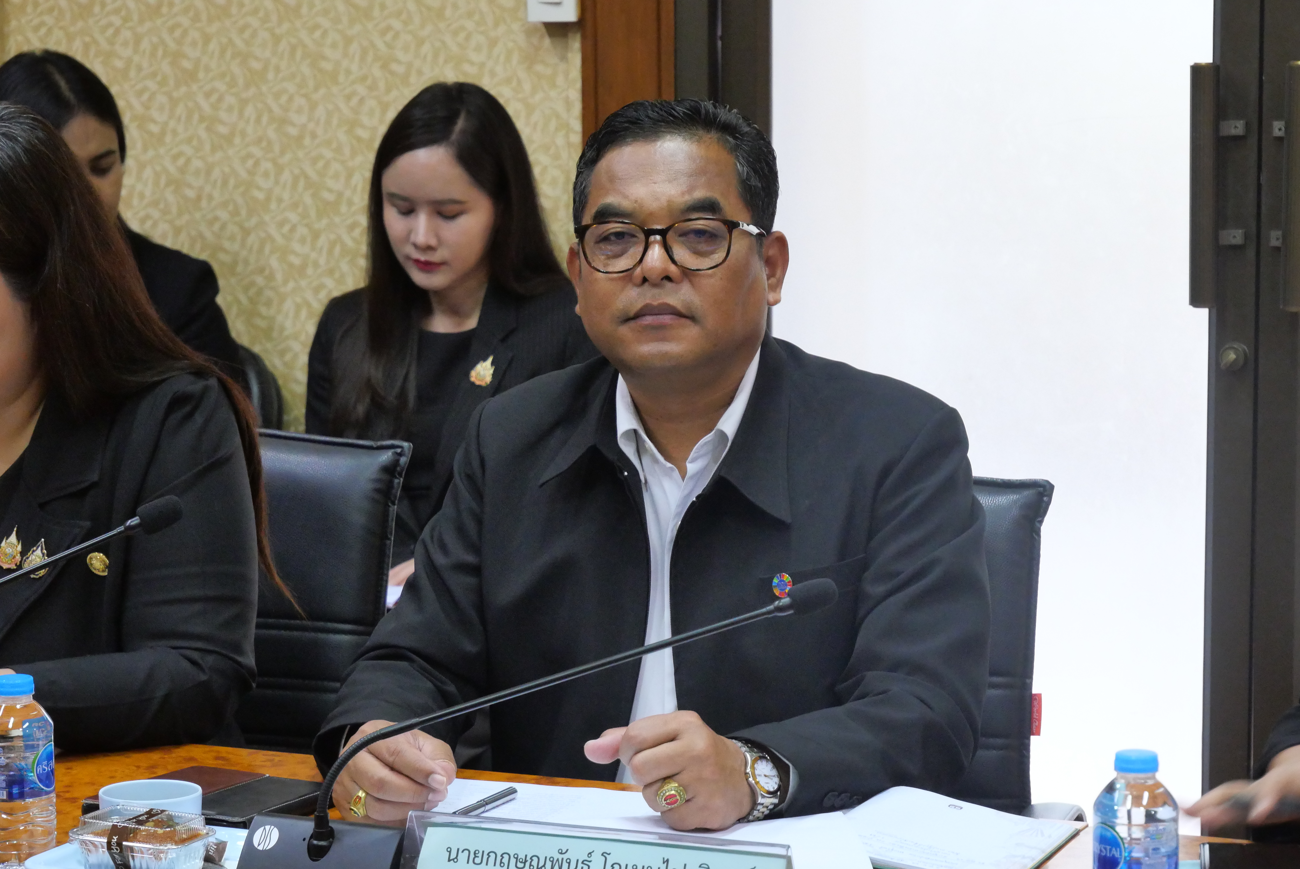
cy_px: 434
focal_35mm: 110
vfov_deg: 12.5
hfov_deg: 18.6
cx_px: 650
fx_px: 3975
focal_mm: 53
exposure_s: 1/30
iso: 3200
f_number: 5.6
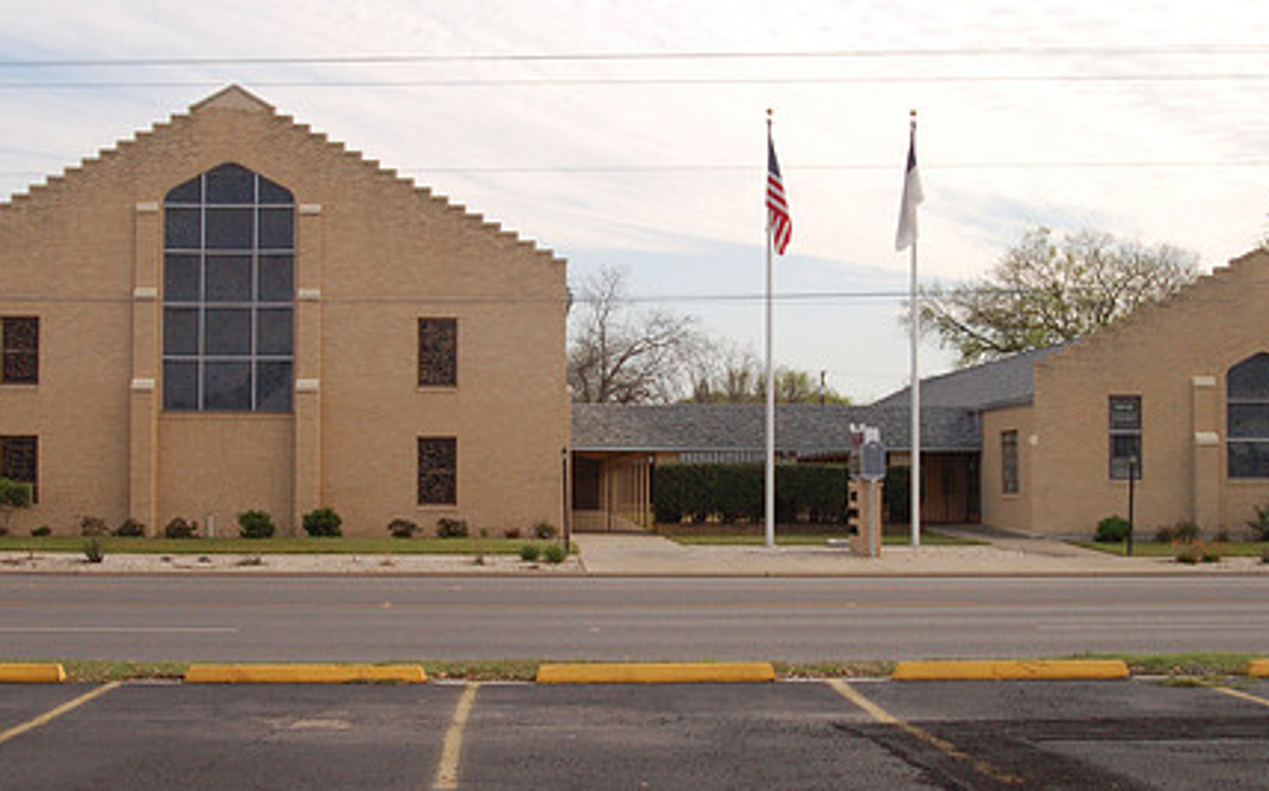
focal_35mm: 58
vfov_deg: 22.3
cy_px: 406
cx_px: 652
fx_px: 2005
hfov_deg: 35.1
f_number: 20
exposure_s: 1/160
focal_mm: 28
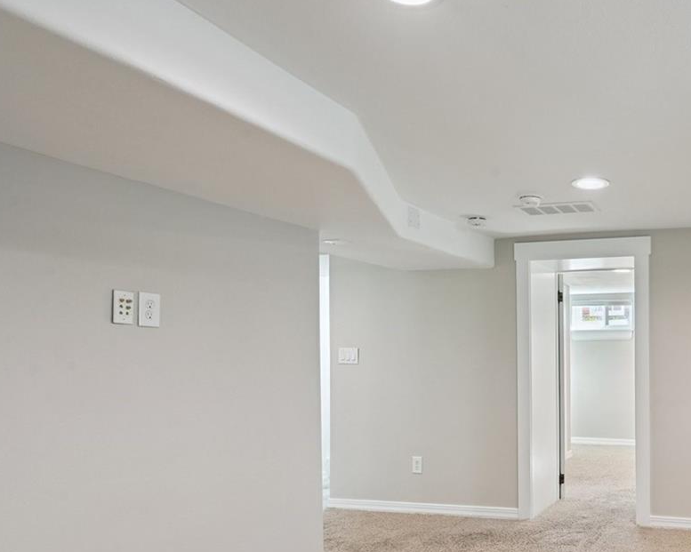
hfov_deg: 54.1
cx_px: 600
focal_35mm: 29
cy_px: 369
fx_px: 593
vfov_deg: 49.1
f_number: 10
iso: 400
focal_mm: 15
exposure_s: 1/10
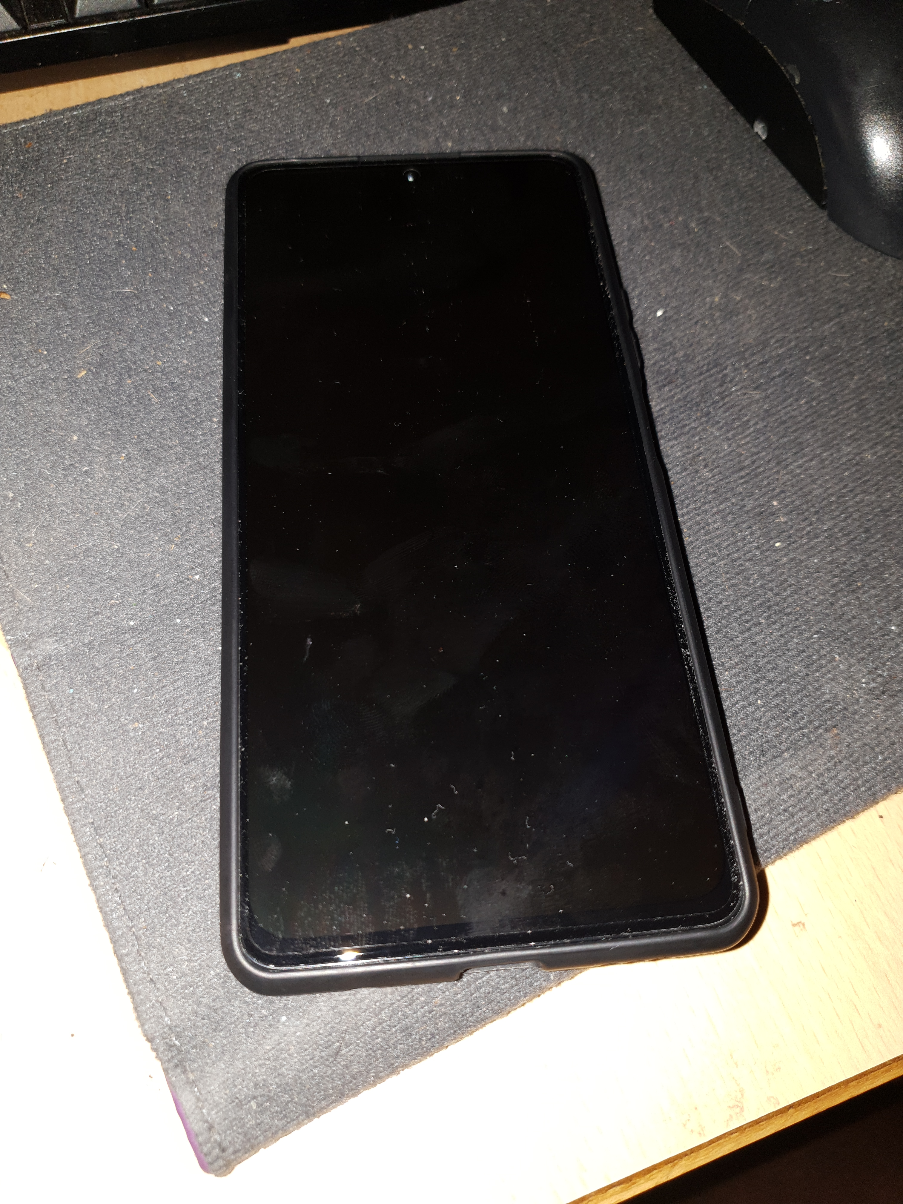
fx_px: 904
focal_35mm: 26
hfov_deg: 53.1
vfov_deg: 67.3
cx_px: 452
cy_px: 602
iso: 50
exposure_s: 1/78
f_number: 1.5
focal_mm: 4.3
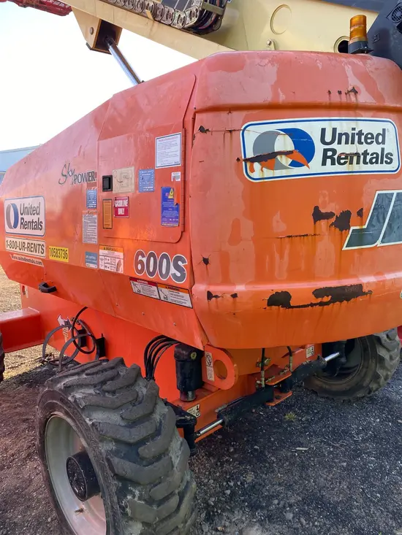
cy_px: 268
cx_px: 201
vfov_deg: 67.3
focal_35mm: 26
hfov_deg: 53.1
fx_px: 402
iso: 32
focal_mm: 4.25
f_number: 1.8
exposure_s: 1/143
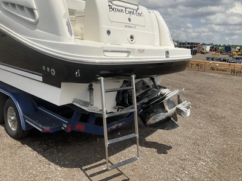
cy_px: 90
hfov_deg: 61.7
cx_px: 121
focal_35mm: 29
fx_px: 203
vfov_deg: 48.2
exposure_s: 1/2801
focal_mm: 3
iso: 25
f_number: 1.8
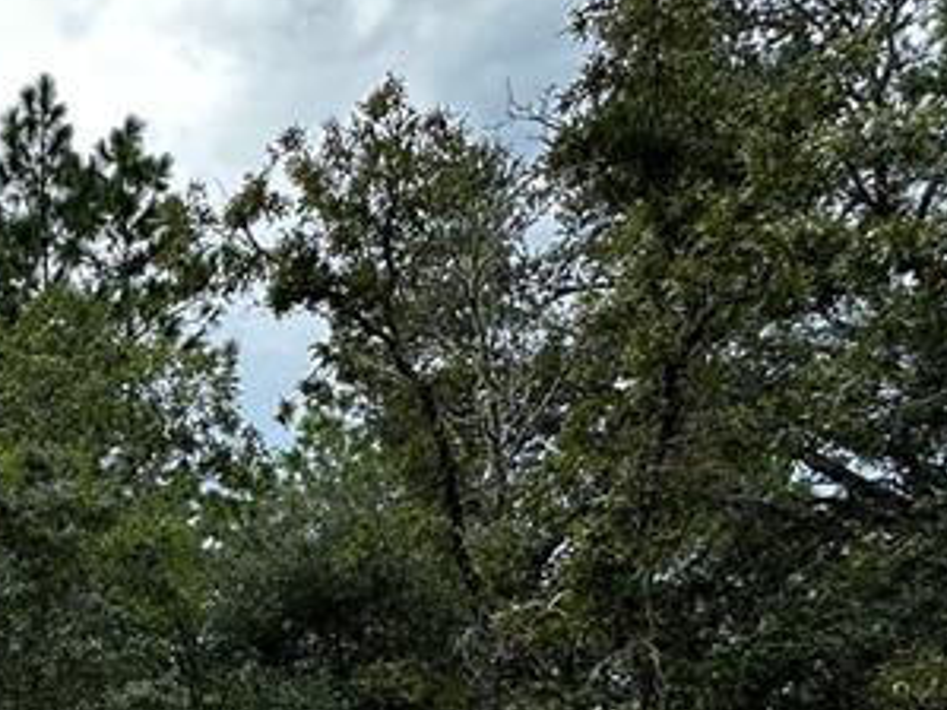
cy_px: 761
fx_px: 1313
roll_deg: -0.6
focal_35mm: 48
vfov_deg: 27.9
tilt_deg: +6.9
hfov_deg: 33.4
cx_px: -149
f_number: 2.2
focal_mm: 2.22
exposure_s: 1/545
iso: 40
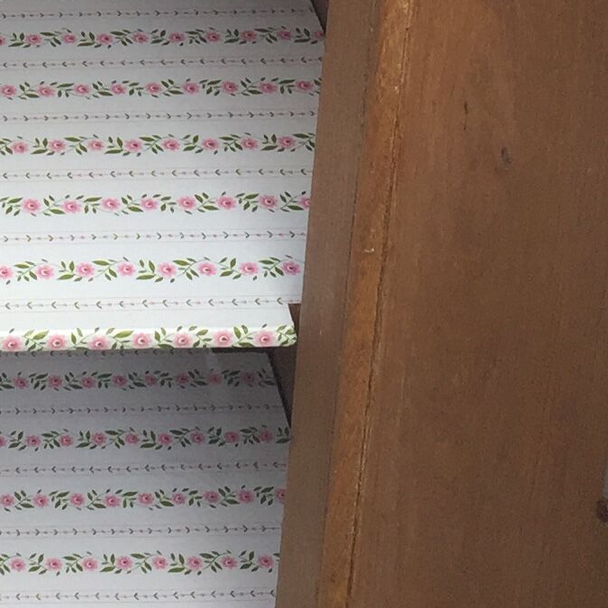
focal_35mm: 124
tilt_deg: -26.0
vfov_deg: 13.2
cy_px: -329
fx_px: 2464
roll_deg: +3.5
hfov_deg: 13.3
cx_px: -280
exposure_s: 1/233
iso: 32
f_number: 2.2
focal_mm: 4.15
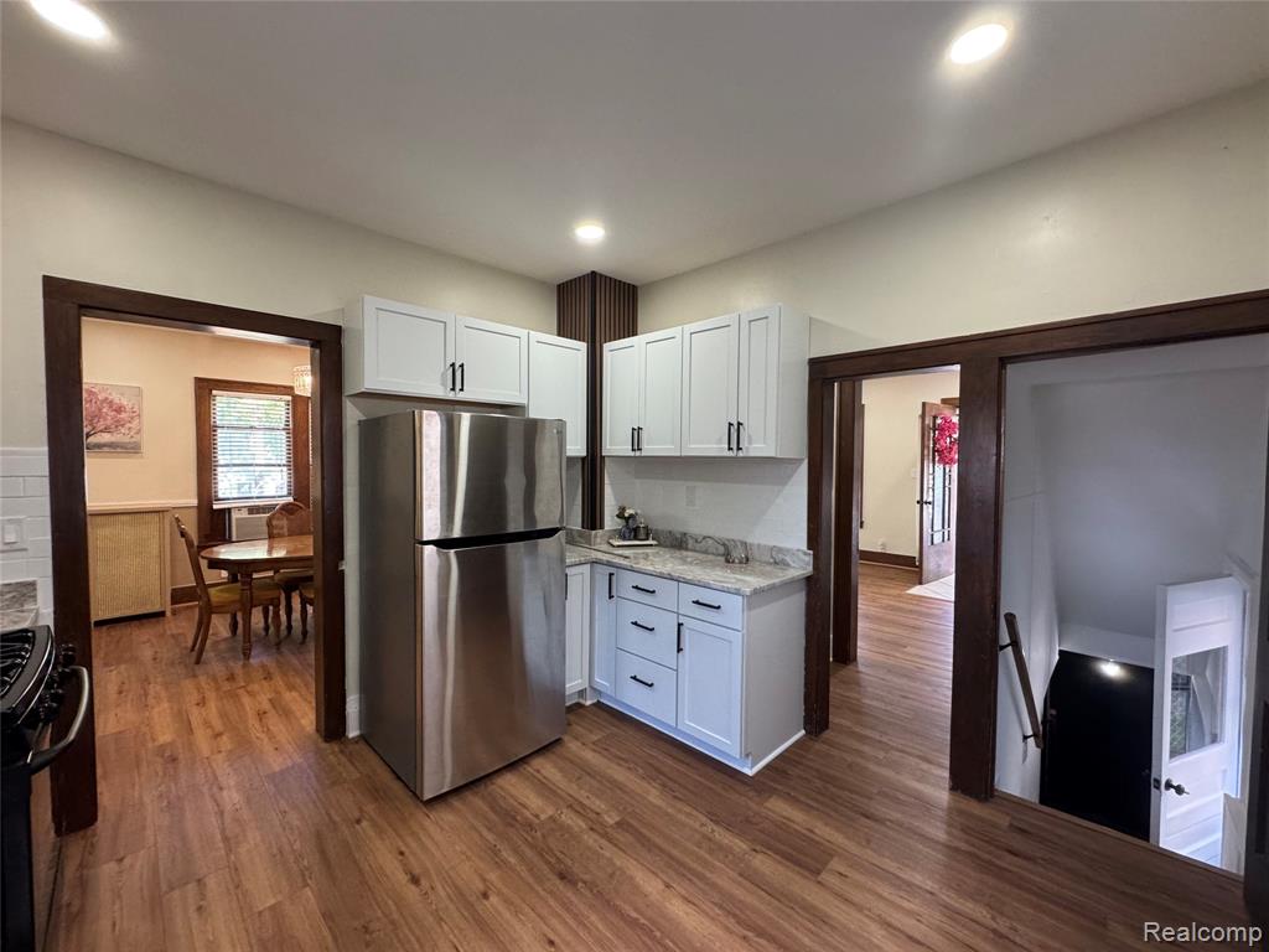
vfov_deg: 85.7
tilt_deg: -2.3
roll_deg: -0.5
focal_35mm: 14
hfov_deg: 102.1
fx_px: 513
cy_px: 476
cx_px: 634
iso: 250
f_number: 2.2
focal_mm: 2.22
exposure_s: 1/120
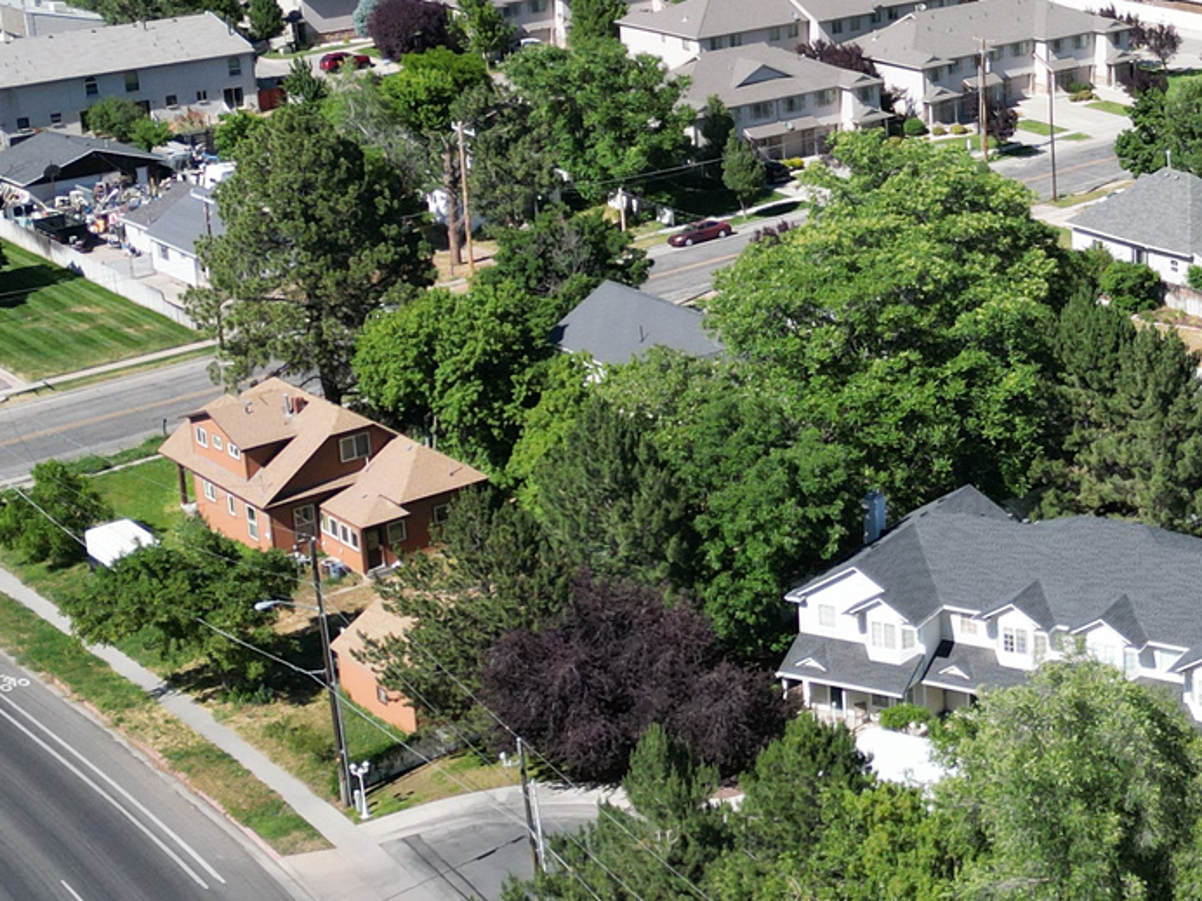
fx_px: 2465
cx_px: 1270
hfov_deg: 25.7
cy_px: 168
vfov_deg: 20.5
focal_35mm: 71
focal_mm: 6.72
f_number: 1.7
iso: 200
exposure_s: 1/3000
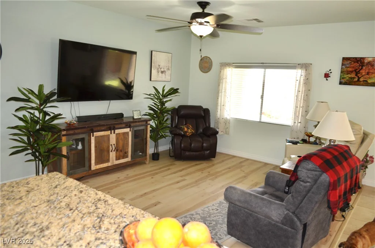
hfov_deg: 67.5
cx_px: 188
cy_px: 124
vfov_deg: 47.7
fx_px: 281
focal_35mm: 27
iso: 400
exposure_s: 1/80
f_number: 3.5
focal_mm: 18
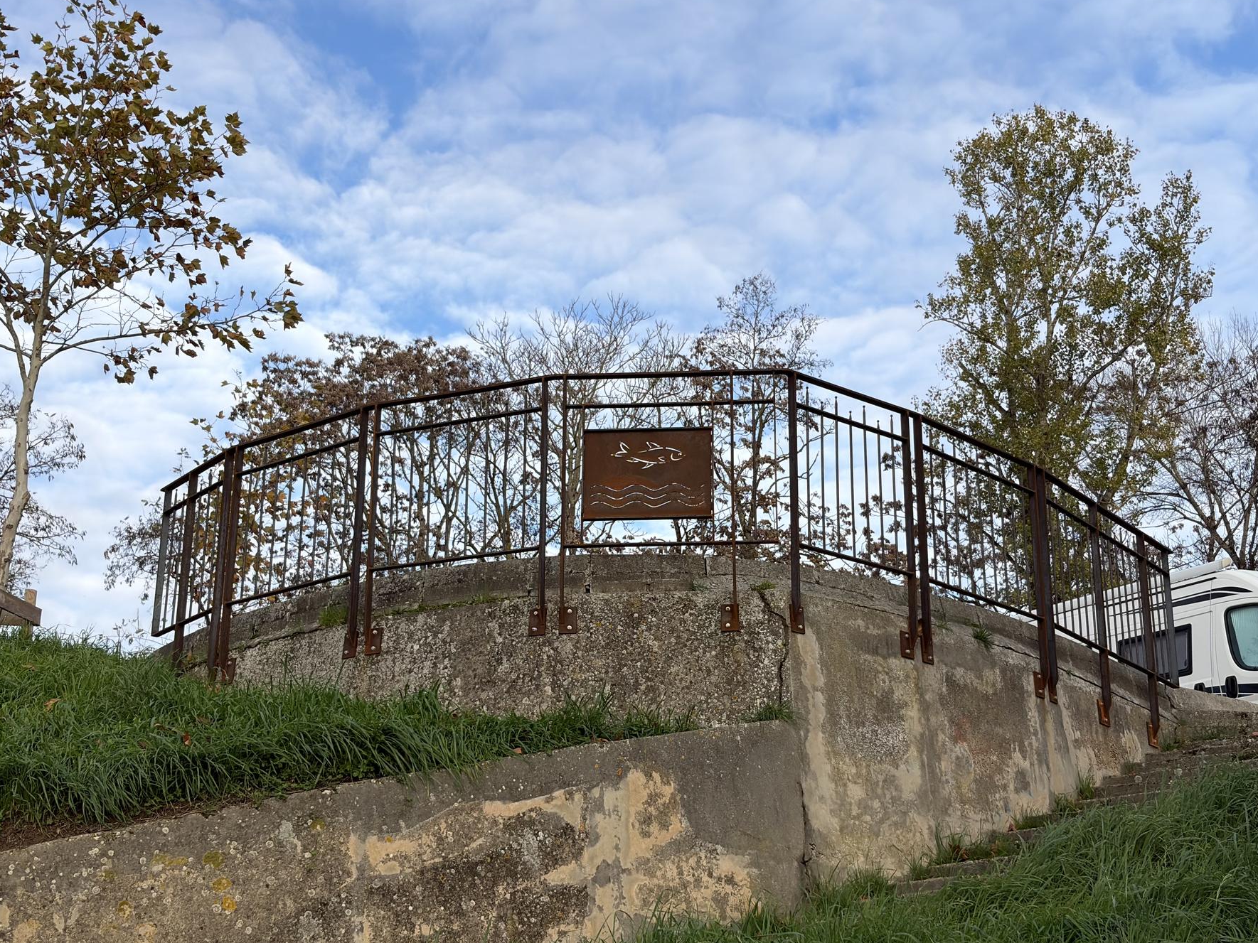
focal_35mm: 51
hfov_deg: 37.5
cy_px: 492
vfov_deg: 28.6
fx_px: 1854
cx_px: 669
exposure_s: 1/1353
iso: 32
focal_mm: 5.96
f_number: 1.6
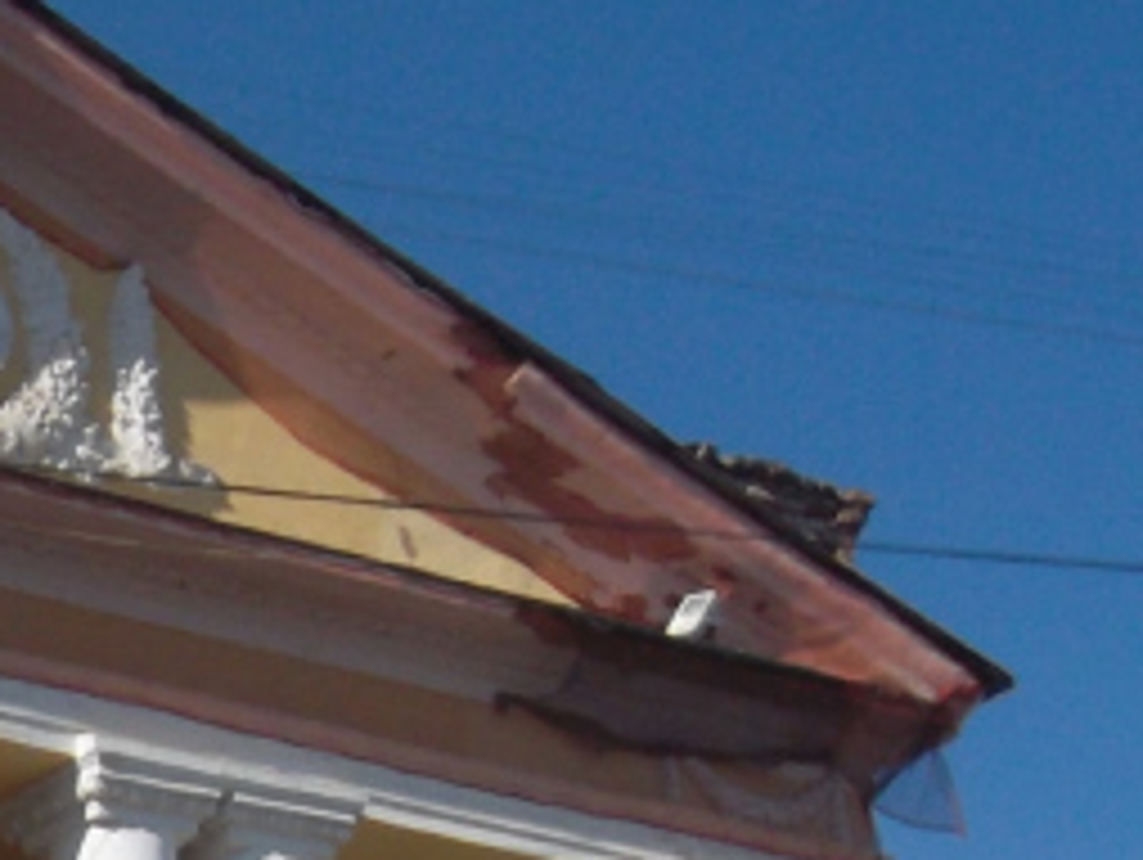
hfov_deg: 10.2
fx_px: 6247
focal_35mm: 189
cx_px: -477
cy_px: 1457
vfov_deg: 7.7
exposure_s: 1/210
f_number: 10.1
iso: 80
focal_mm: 6.6
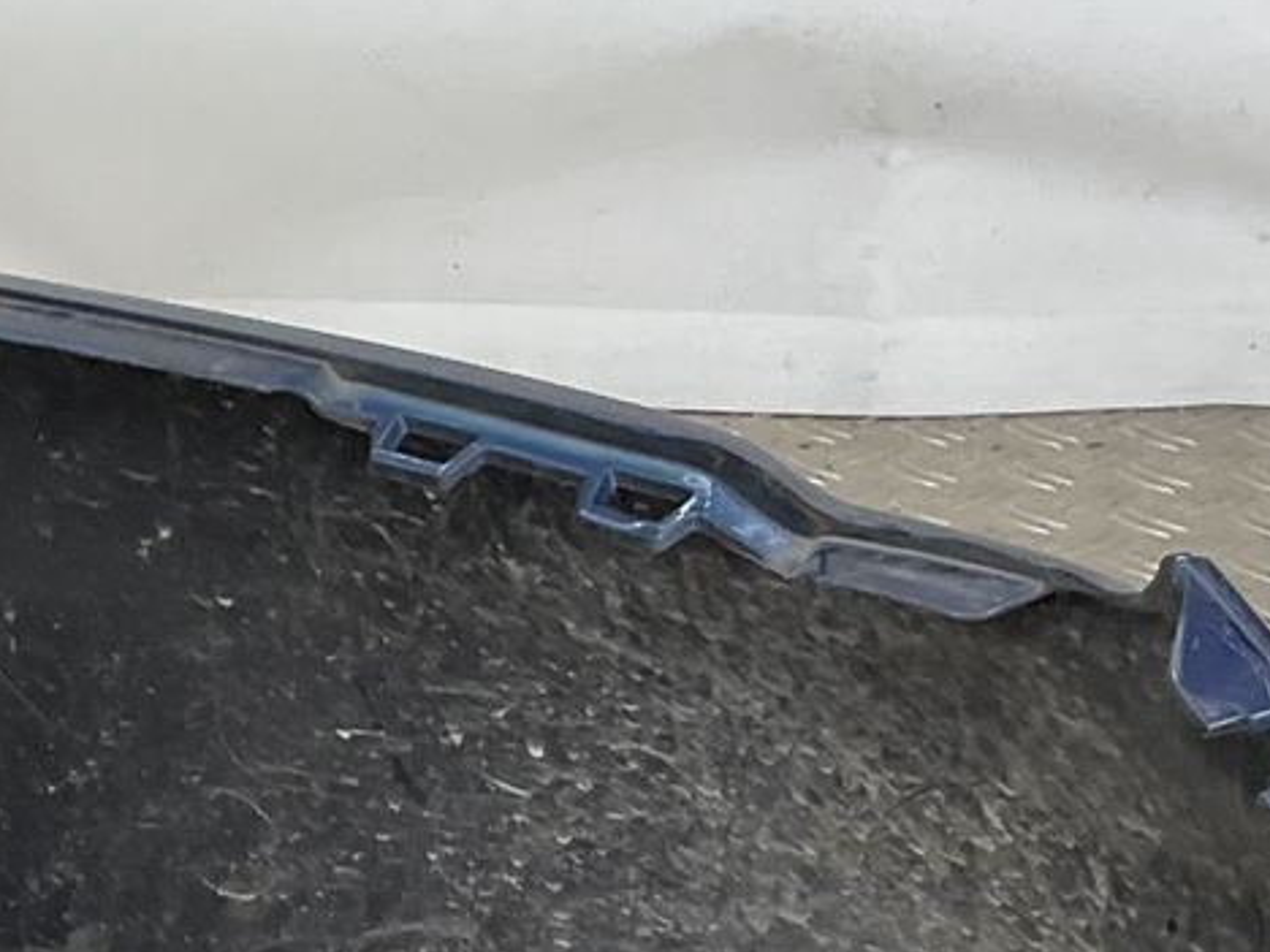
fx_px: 4586
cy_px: 1340
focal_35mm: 125
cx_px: -597
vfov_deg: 11.5
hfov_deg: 14.7
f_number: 1.8
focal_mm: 3
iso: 16
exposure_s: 1/122
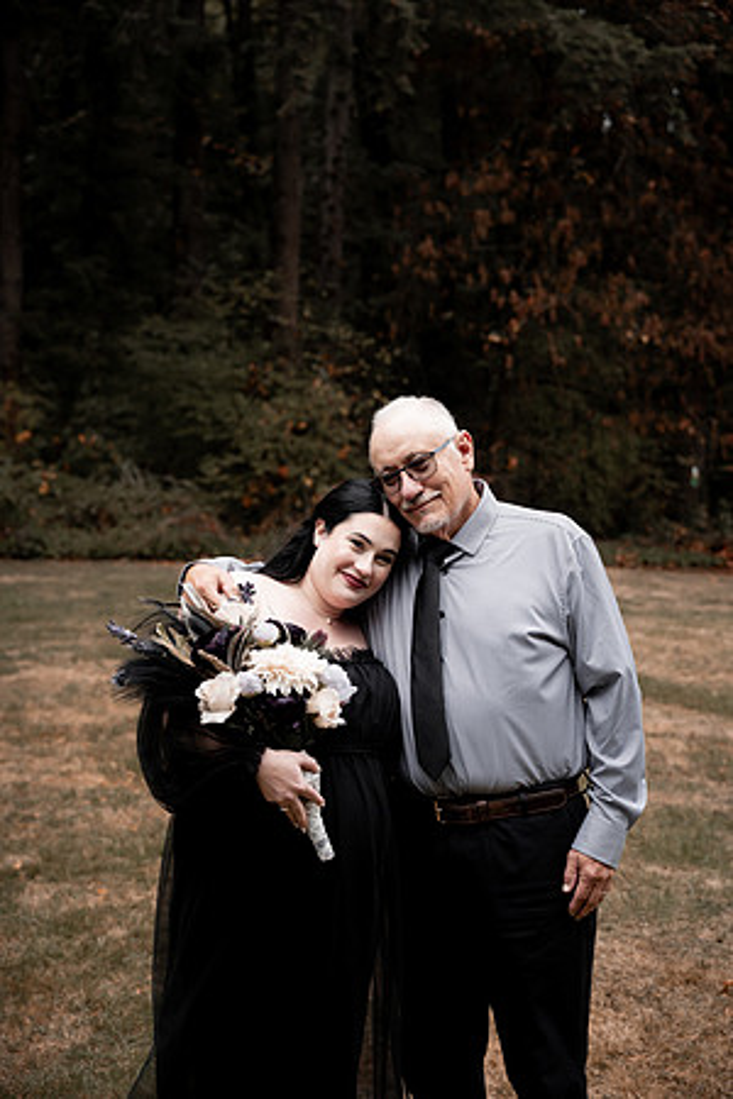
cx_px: 366
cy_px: 550
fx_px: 1313
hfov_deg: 31.2
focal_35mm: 43
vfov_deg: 45.4
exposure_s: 1/1600
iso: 400
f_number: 2.8
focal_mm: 43
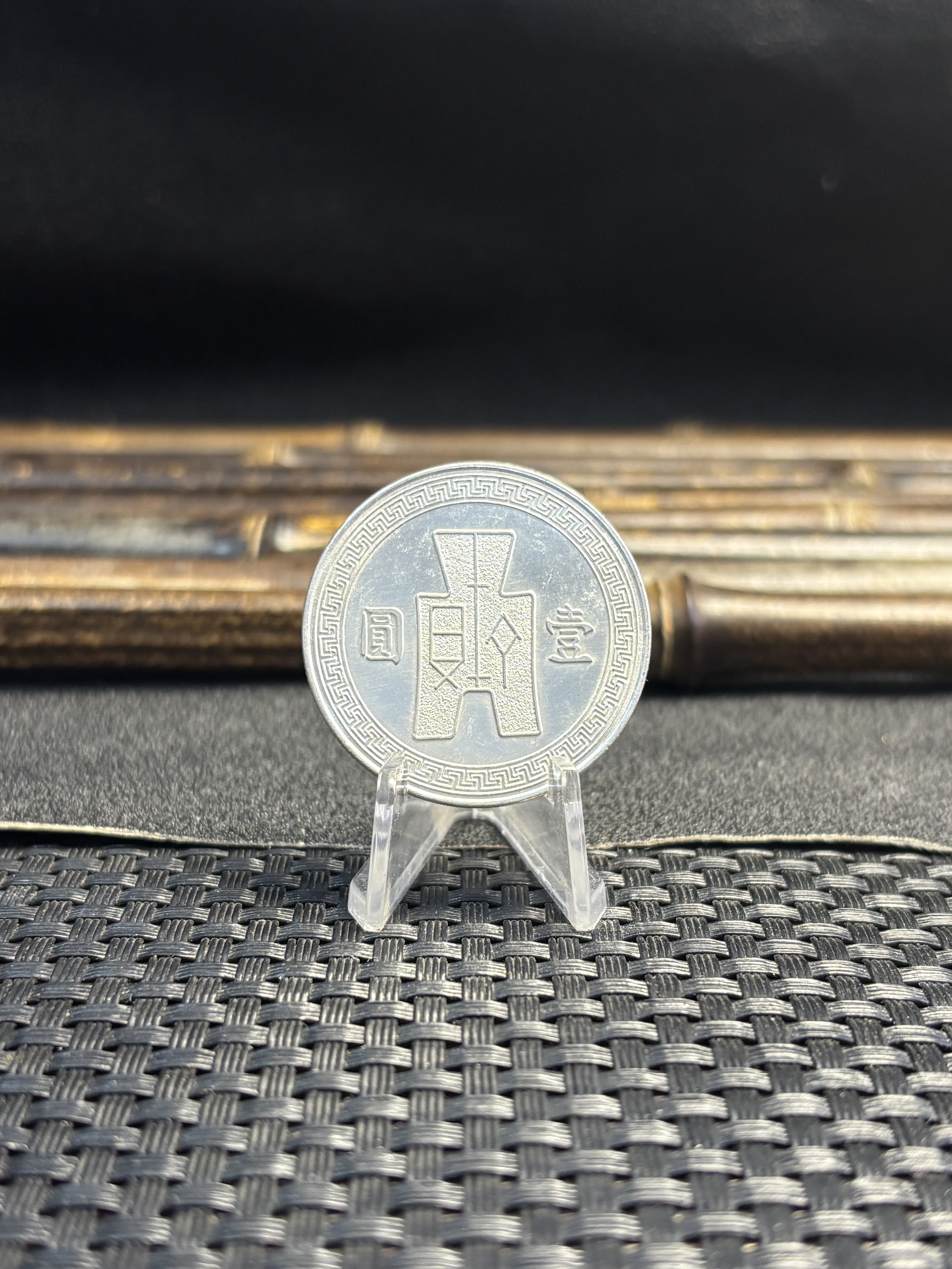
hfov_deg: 53.1
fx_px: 953
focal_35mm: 26
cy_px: 634
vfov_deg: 67.3
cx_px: 476
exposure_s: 1/50
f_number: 1.6
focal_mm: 5.96
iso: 125
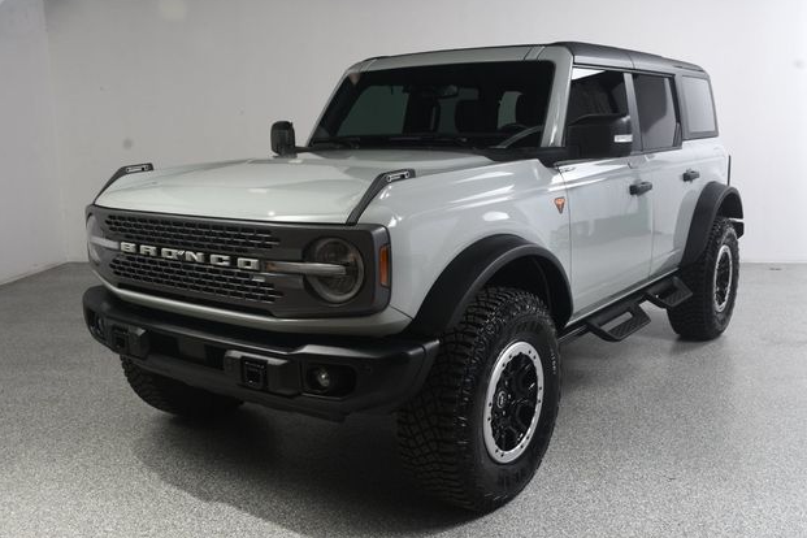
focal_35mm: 35
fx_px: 785
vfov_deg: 37.9
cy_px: 268
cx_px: 412
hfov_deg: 54.4
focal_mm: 23
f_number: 10
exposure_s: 1/160
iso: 100
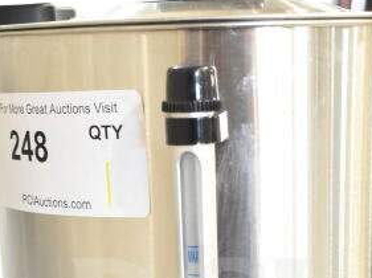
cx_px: 189
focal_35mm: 94
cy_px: 363
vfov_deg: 15.0
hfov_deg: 20.9
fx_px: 1009
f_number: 3.5
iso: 1600
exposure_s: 1/50
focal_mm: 20
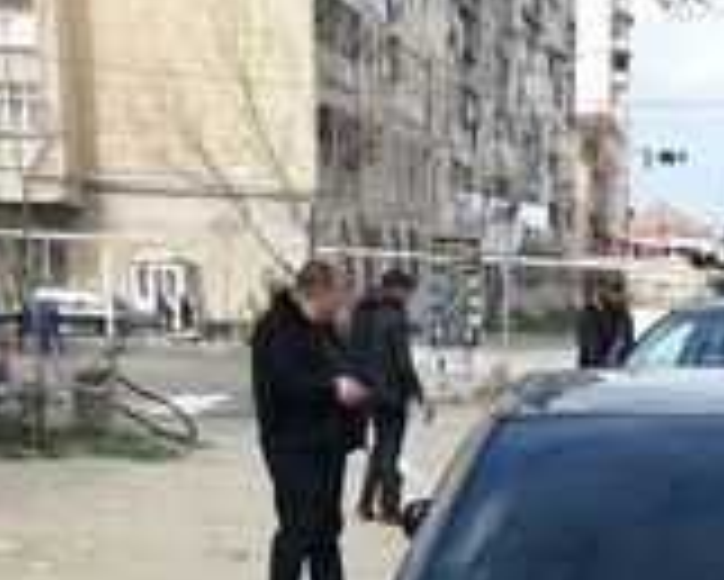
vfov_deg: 16.7
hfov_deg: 21.6
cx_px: 787
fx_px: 1801
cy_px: 850
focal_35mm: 84
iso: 64
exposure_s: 1/997
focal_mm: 3.7
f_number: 1.9
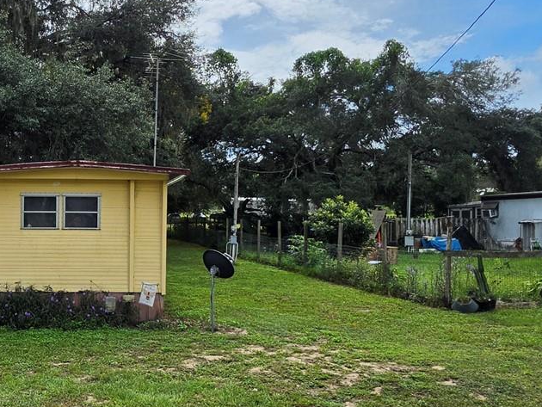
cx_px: 81
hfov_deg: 50.6
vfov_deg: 43.0
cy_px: 216
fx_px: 517
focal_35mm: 33
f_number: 1.9
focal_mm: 2.2
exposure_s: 1/4209
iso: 40
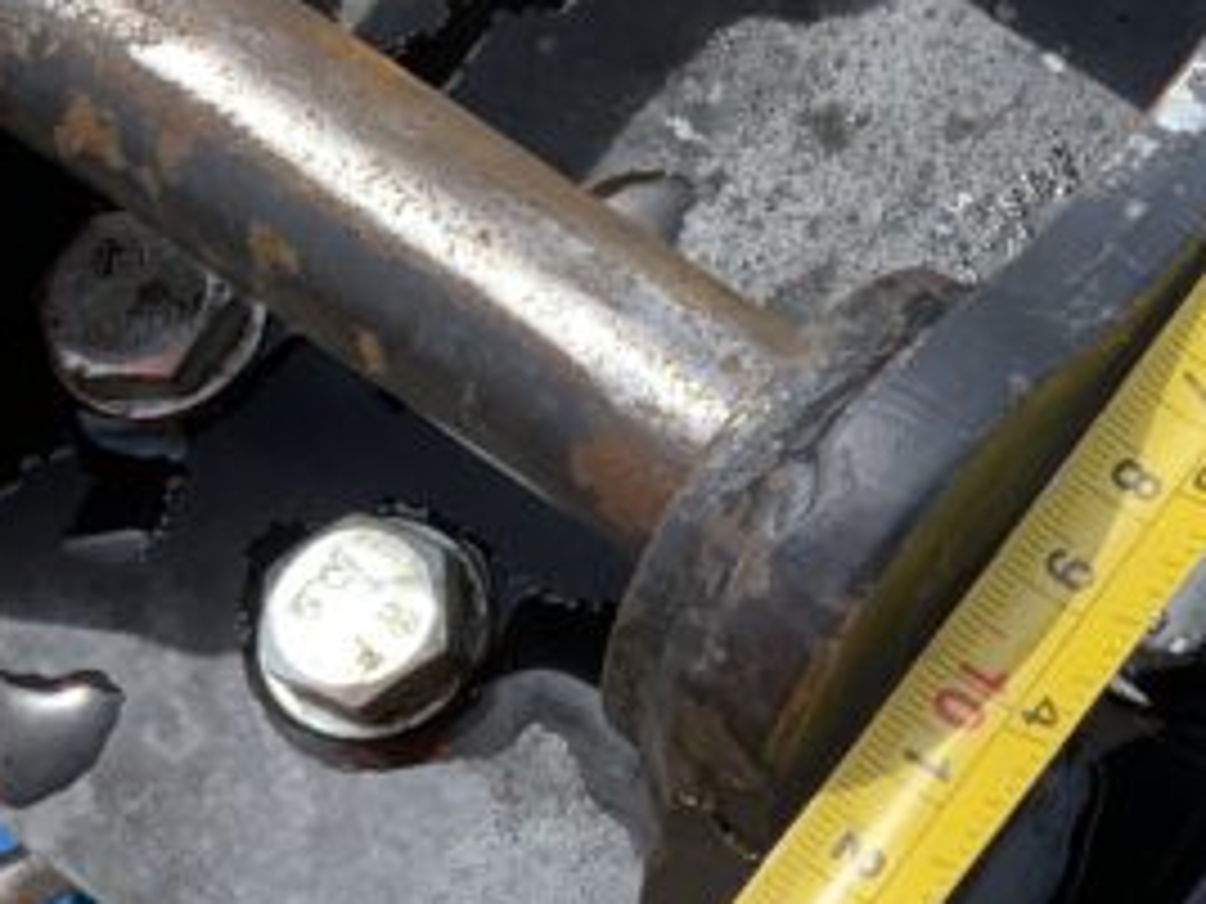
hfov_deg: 17.2
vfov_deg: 13.3
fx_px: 3867
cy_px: 274
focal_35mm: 111
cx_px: 1314
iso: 16
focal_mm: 3
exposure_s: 1/944
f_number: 1.8
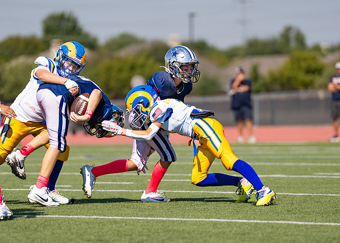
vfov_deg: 4.6
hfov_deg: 6.4
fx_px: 3020
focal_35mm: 313
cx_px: 166
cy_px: 103
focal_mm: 200
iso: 125
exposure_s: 1/3200
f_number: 2.8
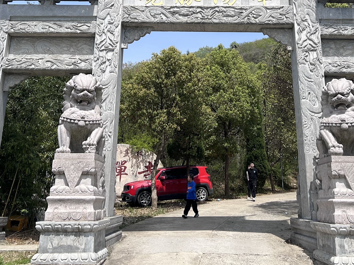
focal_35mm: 45
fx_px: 460
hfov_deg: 42.1
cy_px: 36
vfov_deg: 31.0
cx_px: 189
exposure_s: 1/3831
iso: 50
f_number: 1.5
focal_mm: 5.7
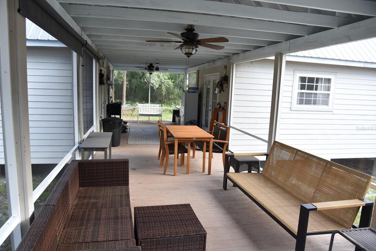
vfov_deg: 51.3
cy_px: 129
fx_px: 261
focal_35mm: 25
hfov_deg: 71.5
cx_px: 182
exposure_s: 1/200
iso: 1250
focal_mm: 24
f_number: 7.1
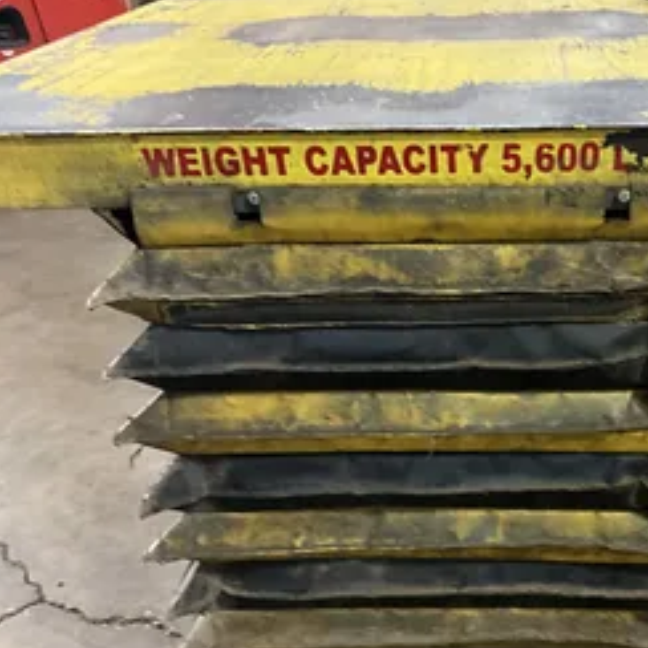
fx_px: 890
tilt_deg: -31.2
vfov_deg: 39.9
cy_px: 382
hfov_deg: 38.8
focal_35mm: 42
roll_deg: +0.8
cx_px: 499
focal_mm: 3
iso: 320
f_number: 1.8
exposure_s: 1/31
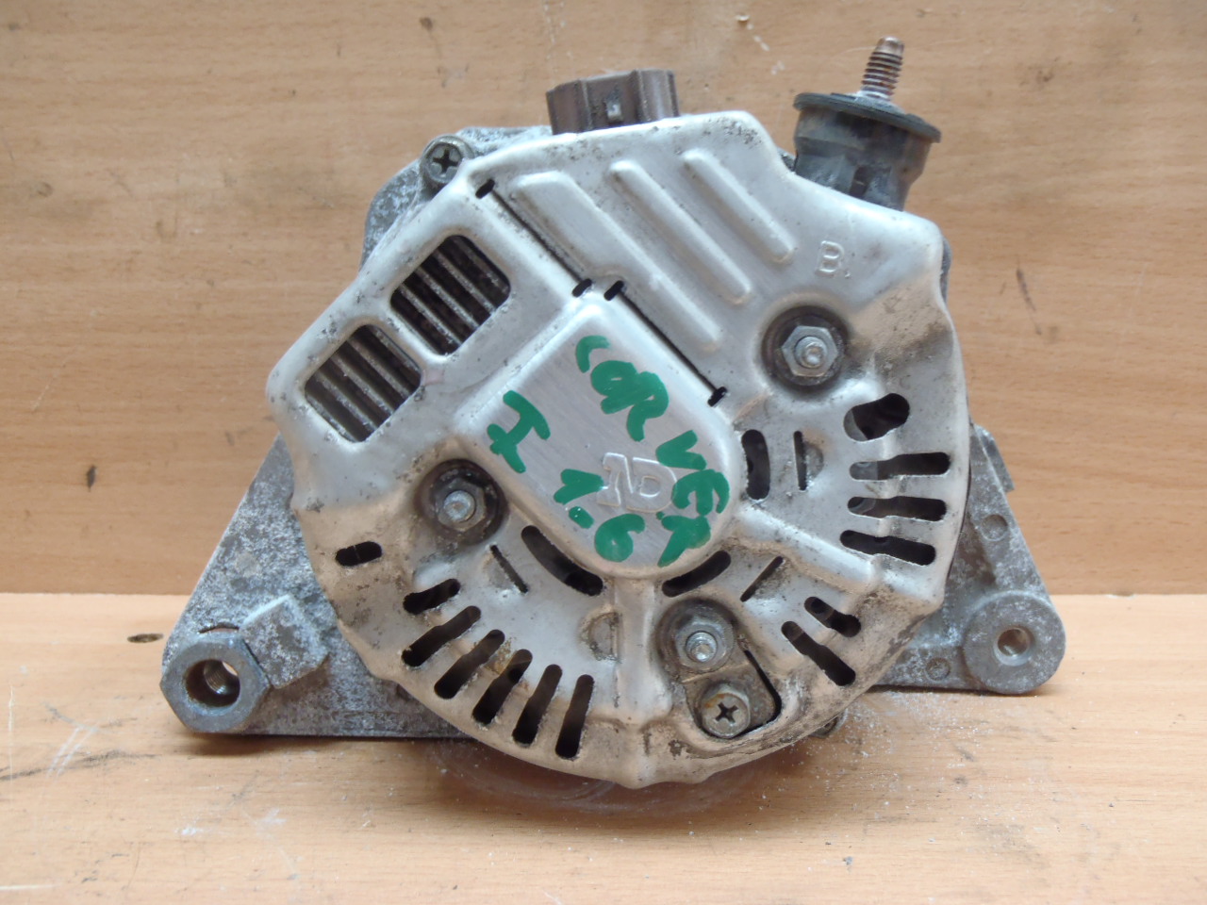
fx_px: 1325
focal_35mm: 38
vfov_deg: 37.7
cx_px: 604
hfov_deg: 49.0
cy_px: 452
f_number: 4.6
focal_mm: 6.83
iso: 200
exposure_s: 1/25
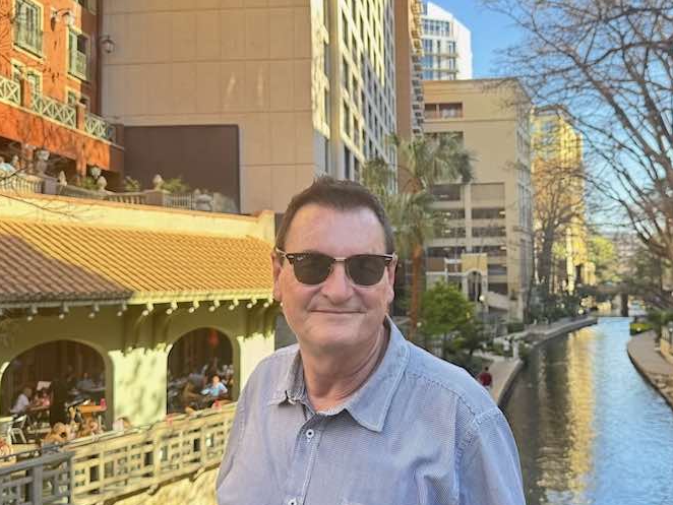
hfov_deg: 61.5
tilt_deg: +3.9
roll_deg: +1.2
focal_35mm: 29
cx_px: 368
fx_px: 564
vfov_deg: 48.2
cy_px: 239
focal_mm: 6.76
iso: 64
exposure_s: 1/245
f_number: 1.78
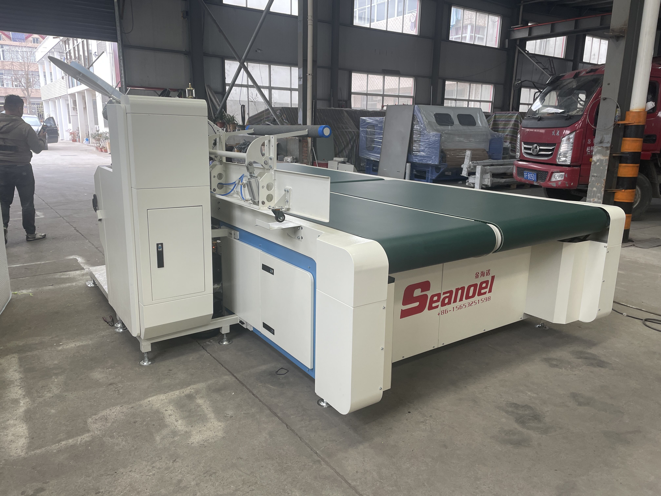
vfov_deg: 53.1
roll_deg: -0.6
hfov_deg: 67.3
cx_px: 330
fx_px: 496
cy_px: 248
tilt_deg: -14.4
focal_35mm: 26
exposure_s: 1/100
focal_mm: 4.2
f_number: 1.6
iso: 40
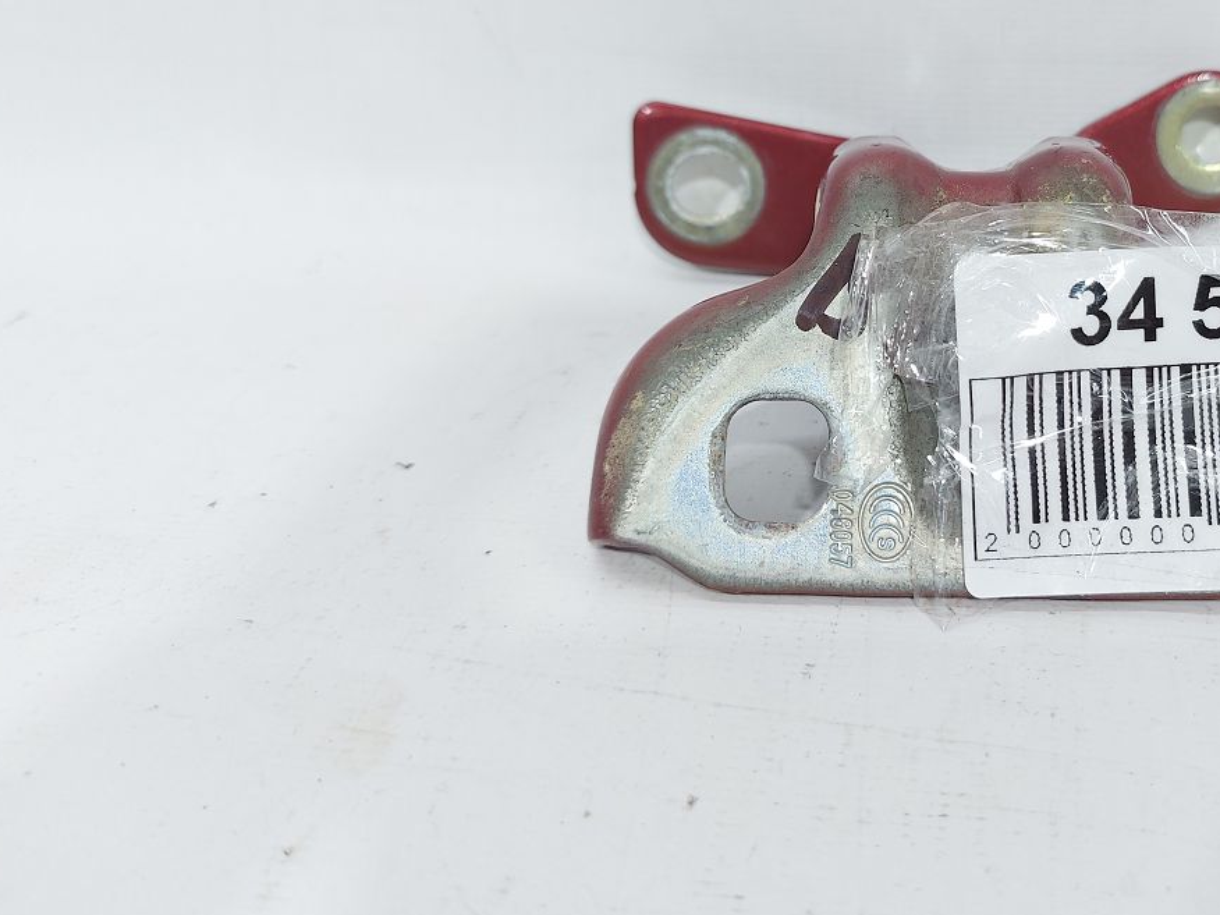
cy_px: 267
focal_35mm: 38
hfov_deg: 47.1
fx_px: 1339
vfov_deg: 37.1
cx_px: 924
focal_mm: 5.23
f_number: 1.8
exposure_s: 1/50
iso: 50
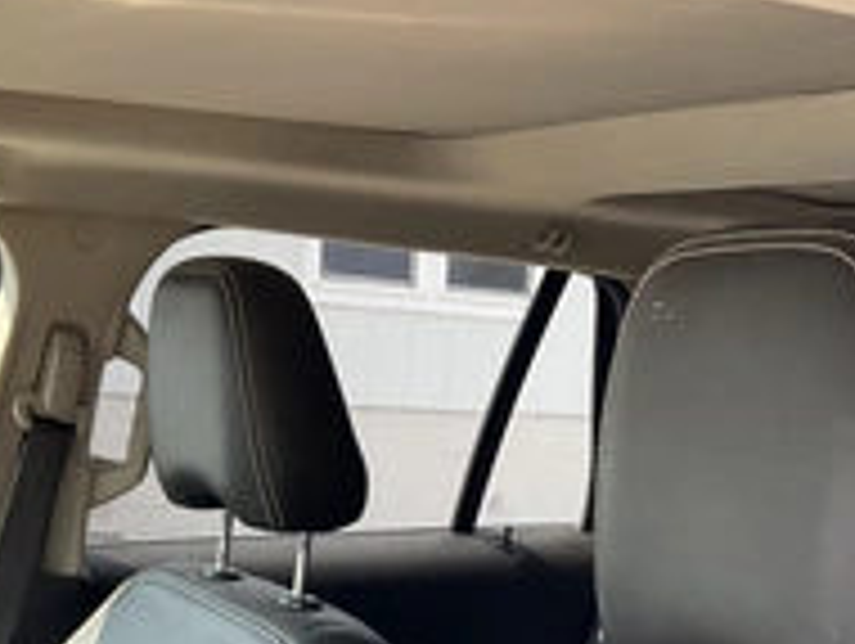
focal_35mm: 61
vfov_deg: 23.0
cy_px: 653
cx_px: 436
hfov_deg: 31.6
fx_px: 1509
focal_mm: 3
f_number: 1.8
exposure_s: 1/136
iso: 32
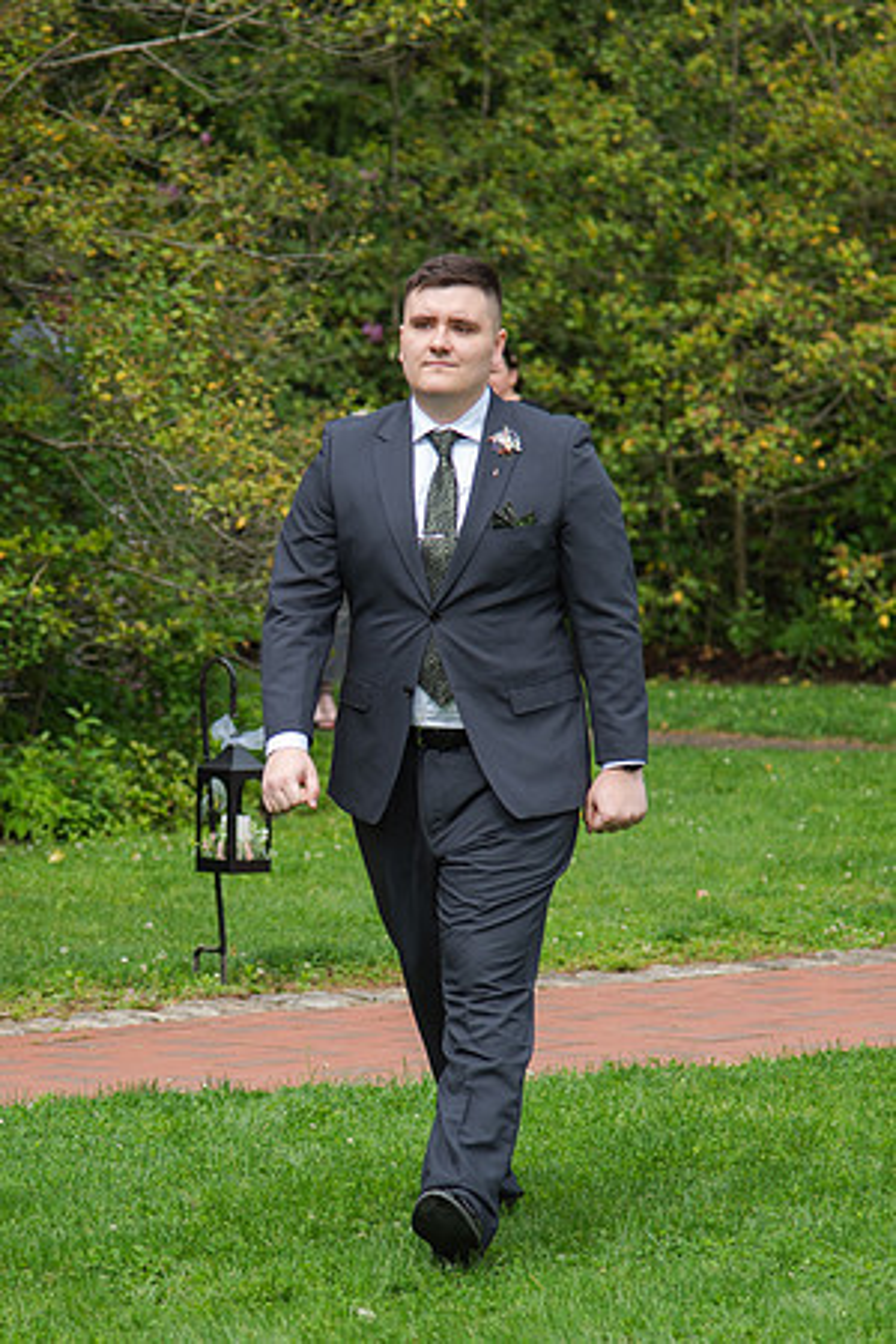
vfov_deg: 11.1
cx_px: 248
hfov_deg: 7.4
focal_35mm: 185
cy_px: 700
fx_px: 6915
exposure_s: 1/400
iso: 100
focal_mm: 98
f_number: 4
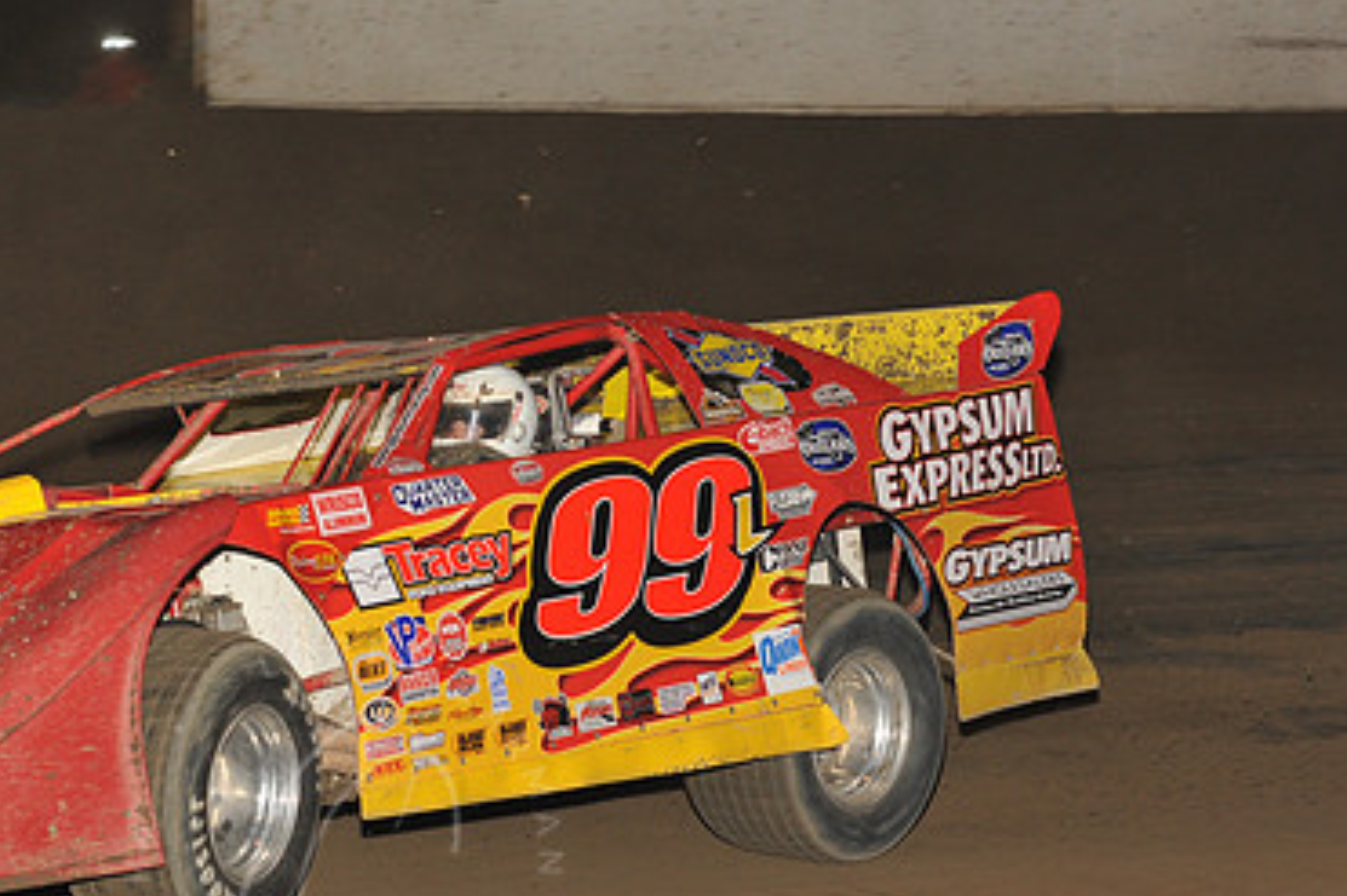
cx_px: 341
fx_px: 6545
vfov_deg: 7.8
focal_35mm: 175
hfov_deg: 11.7
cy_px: 522
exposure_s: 1/320
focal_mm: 112
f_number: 7.1
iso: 1000
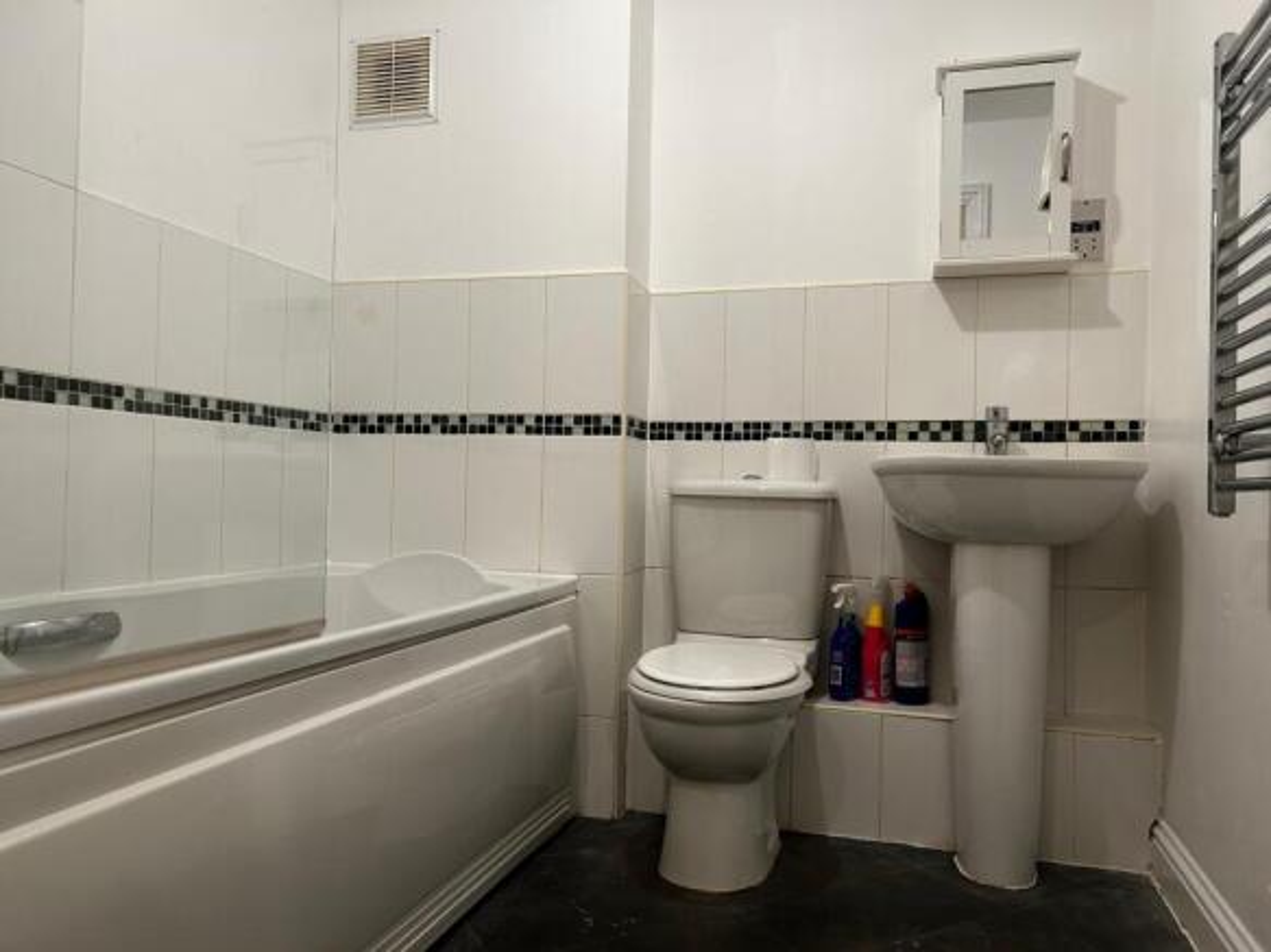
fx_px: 954
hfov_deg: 67.3
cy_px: 476
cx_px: 636
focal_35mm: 26
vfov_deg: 53.0
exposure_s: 1/100
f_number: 1.5
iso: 125
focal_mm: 5.7
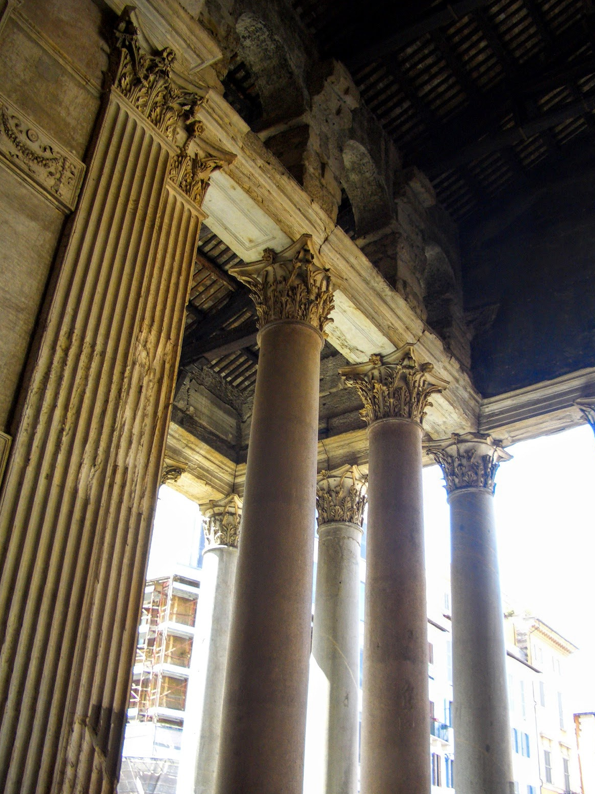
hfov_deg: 39.7
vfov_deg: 51.3
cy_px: 407
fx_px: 825
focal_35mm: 36
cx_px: 294
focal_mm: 5.8
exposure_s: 1/80
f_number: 2.6
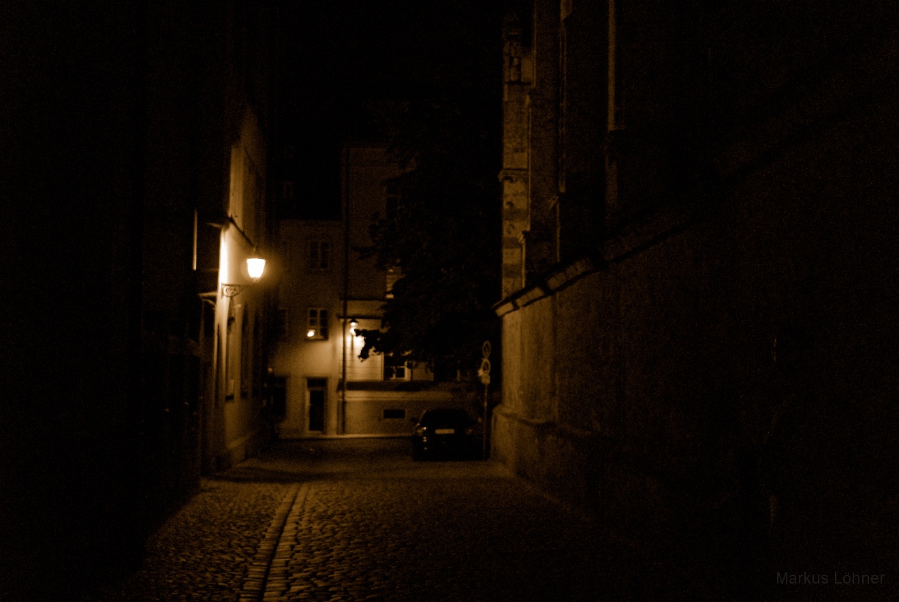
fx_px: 1125
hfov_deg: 43.6
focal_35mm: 45
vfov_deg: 30.0
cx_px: 450
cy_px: 301
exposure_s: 1/60
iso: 1250
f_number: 1.4
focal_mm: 30
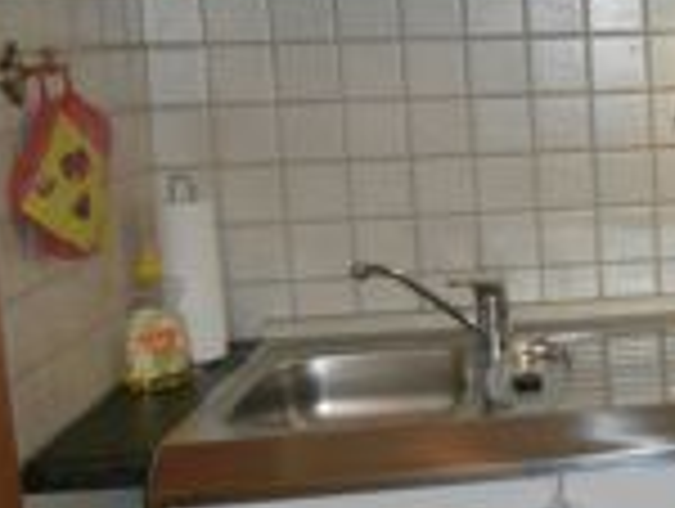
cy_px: 180
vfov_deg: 22.9
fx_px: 1250
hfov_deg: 26.3
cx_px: 846
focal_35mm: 64
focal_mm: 4.2
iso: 200
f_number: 3
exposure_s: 1/30
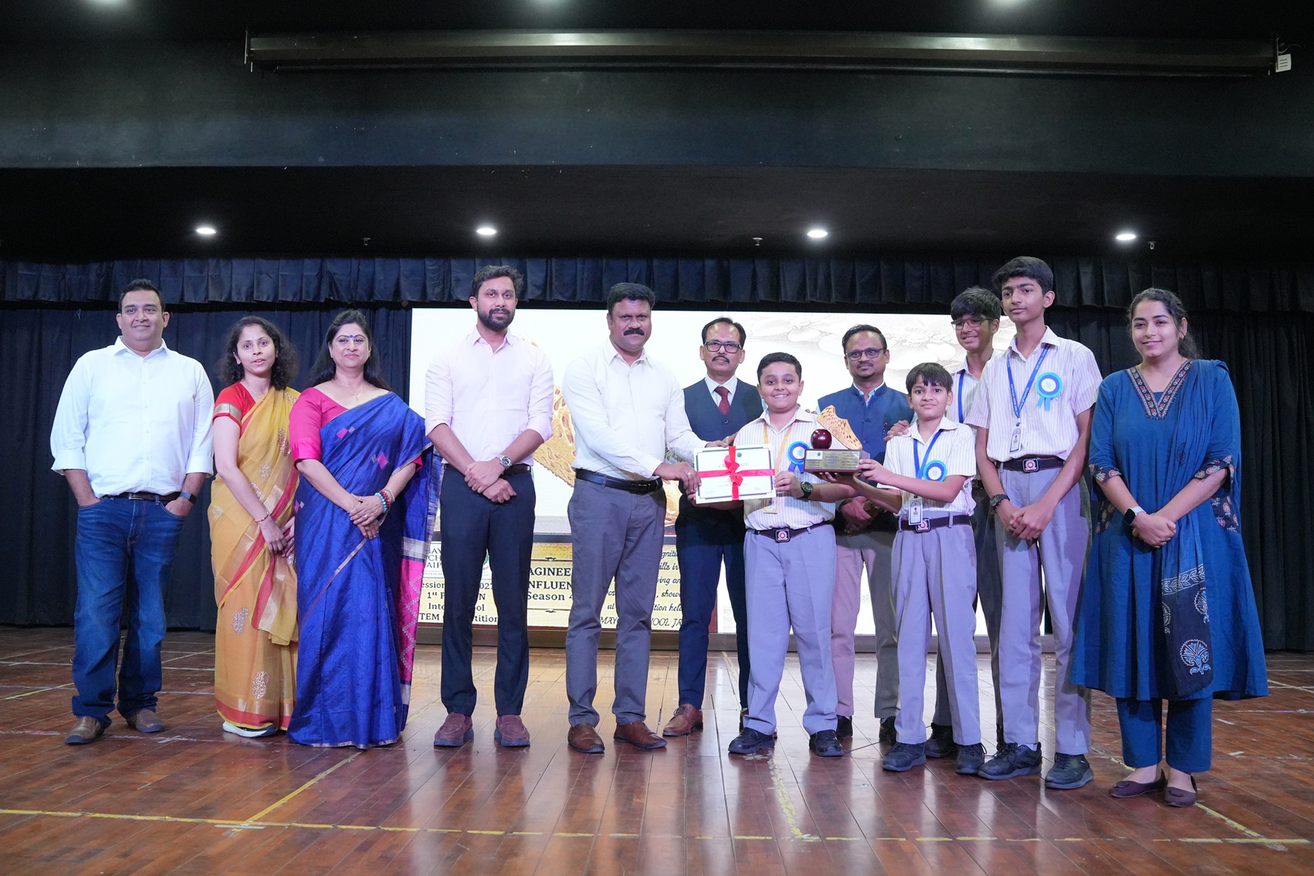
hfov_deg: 54.4
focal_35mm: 35
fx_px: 1277
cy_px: 438
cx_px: 657
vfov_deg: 37.8
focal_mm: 35
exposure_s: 1/320
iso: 6400
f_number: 4.5
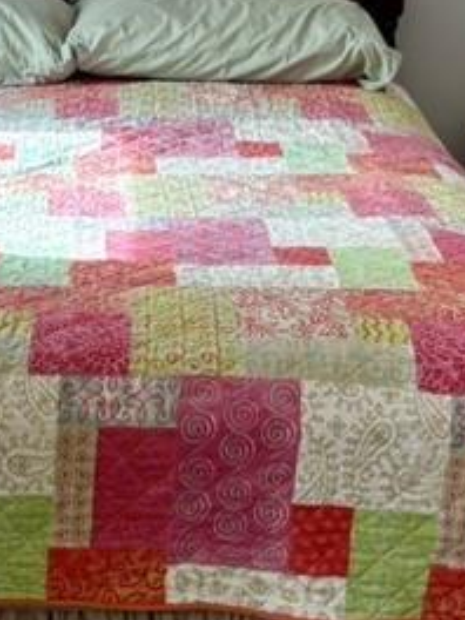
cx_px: 45
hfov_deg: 14.5
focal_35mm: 101
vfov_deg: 19.0
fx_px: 1809
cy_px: 23
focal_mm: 5.96
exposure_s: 1/310
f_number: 1.6
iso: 64
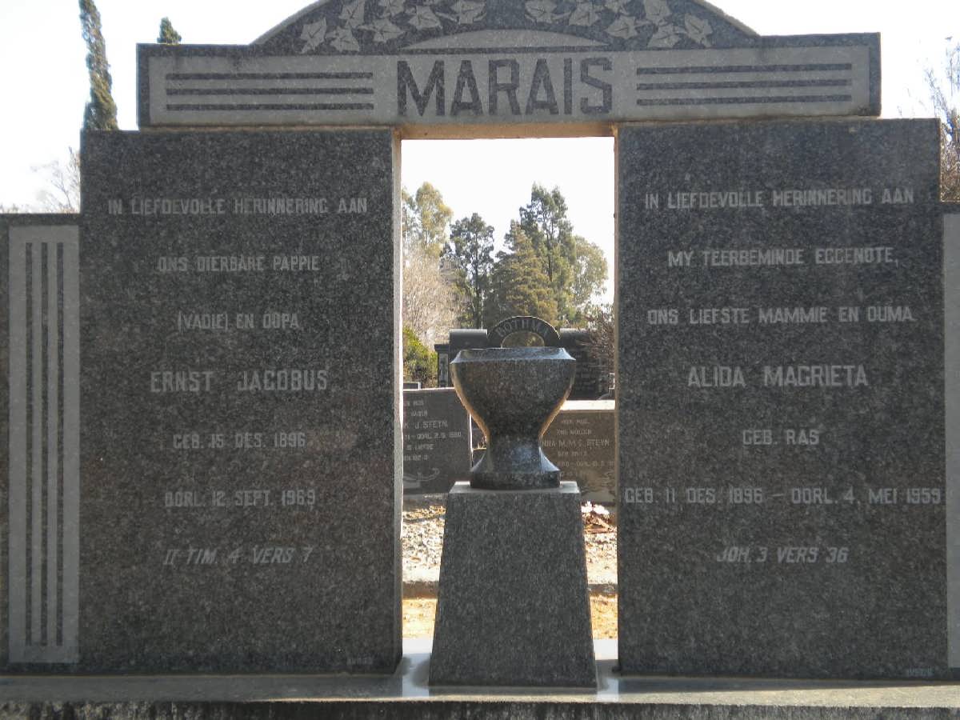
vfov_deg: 28.0
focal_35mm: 52
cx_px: 480
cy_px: 360
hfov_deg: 36.8
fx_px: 1442
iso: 80
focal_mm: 9.3
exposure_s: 1/242
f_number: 3.9
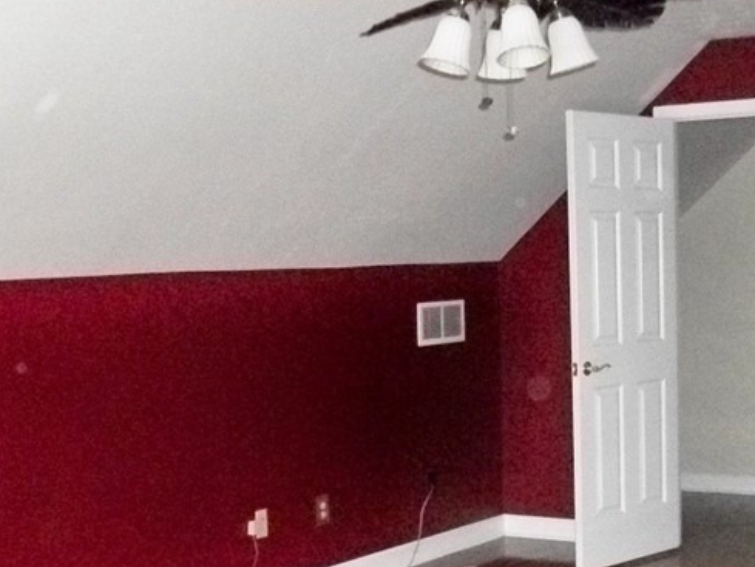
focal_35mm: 67
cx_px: 472
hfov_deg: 28.9
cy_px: 572
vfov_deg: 21.2
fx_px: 1462
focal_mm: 5.7
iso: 640
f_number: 2.9
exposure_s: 1/125
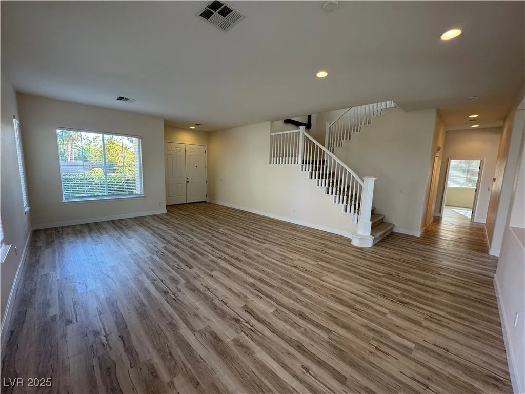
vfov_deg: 85.7
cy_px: 197
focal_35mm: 14
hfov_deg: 102.1
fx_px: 212
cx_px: 262
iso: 160
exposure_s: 1/120
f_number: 2.2
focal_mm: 2.22
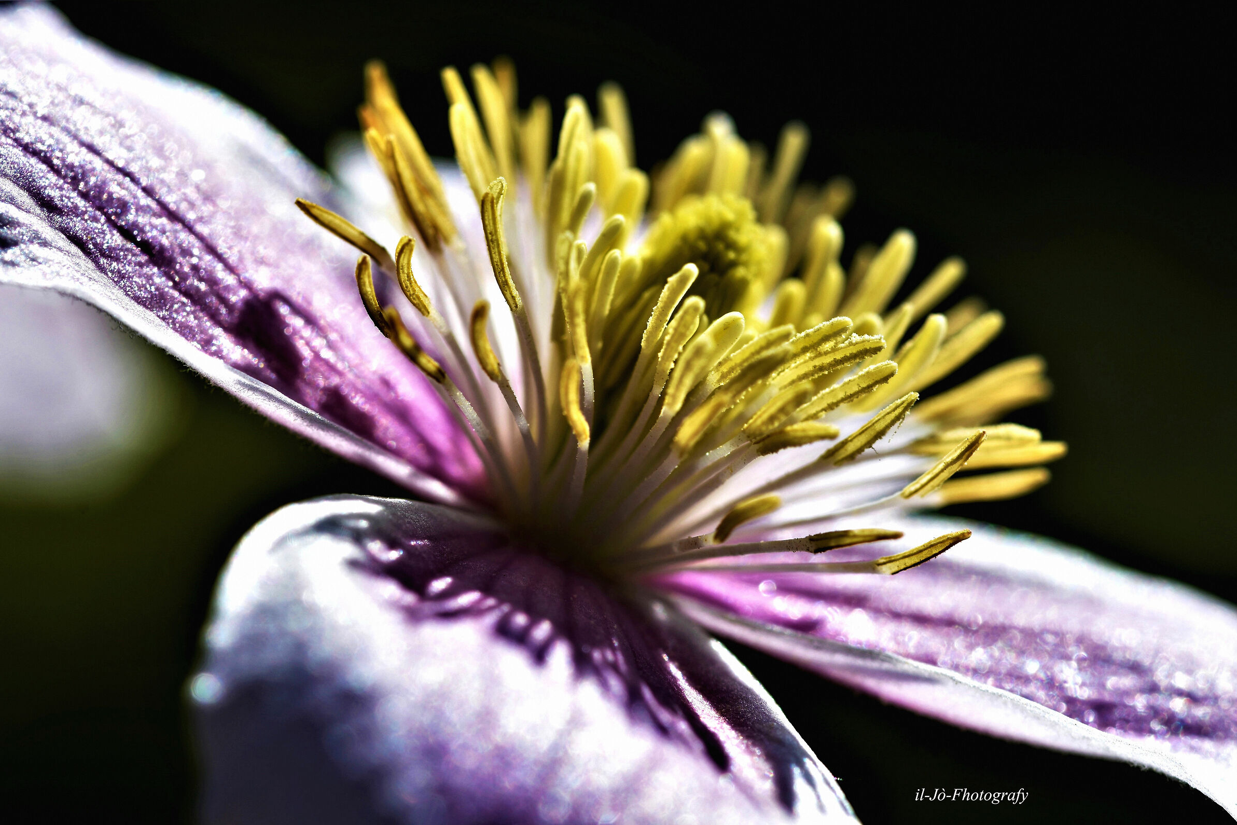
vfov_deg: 8.7
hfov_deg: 13.0
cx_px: 618
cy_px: 415
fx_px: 5446
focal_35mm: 159
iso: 100
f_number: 11
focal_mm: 105
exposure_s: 1/200
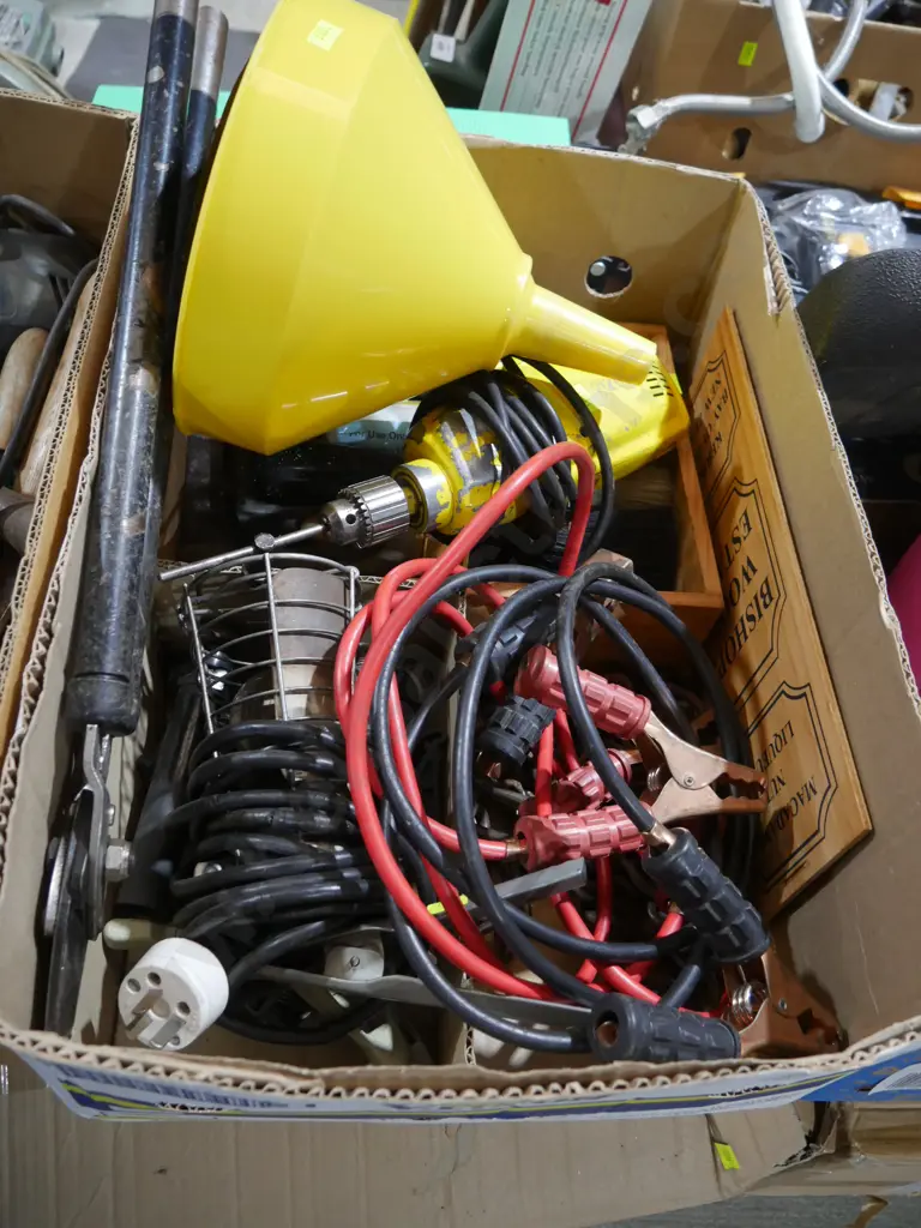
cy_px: 614
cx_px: 460
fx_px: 993
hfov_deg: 49.7
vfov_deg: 63.4
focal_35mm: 28
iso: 800
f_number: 3.5
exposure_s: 1/60
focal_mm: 14
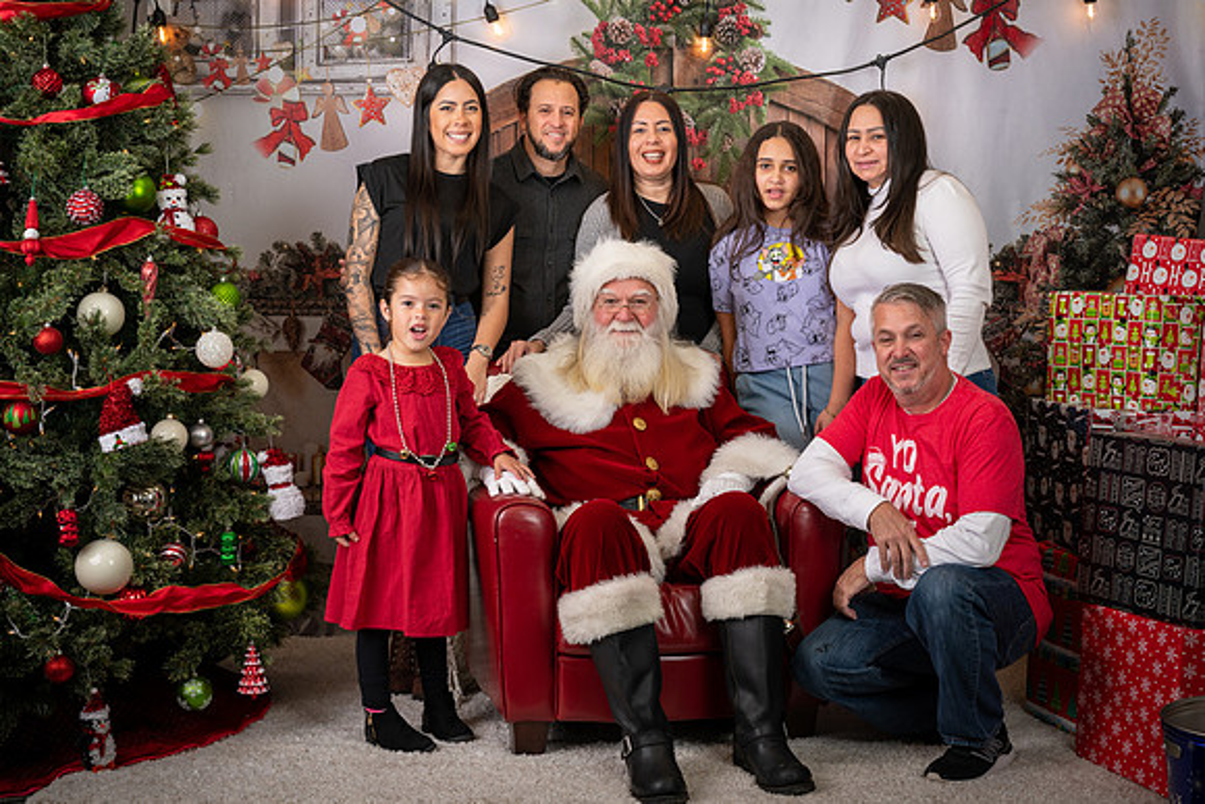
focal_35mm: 57
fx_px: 1896
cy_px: 364
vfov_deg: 23.9
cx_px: 682
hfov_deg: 35.2
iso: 100
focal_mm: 50
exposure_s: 1/100
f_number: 9
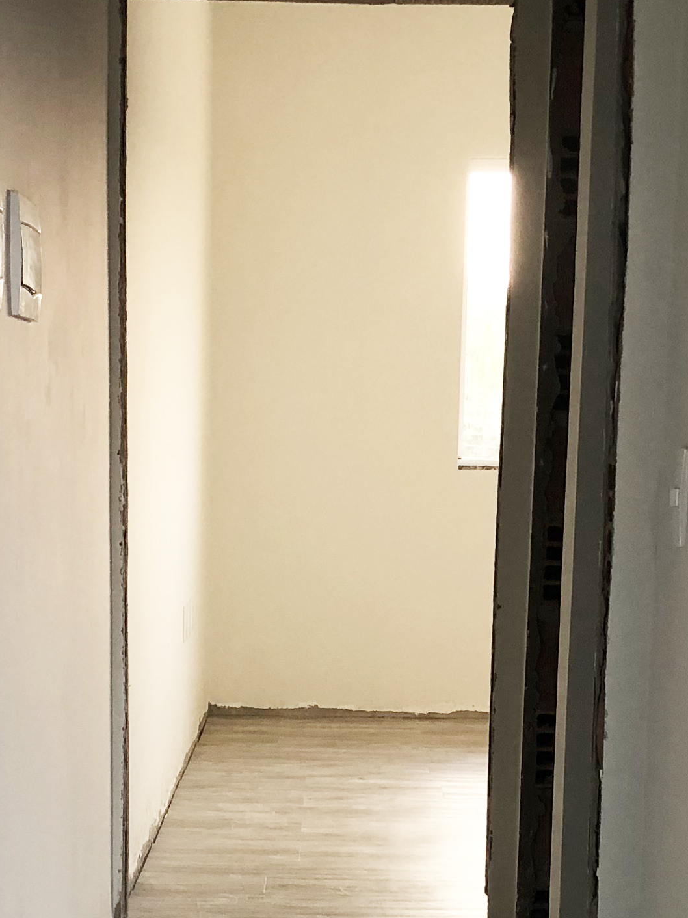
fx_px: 2120
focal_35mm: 80
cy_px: 835
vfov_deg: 23.7
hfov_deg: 18.4
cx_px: 322
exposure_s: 1/30
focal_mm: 4
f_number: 1.8
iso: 32
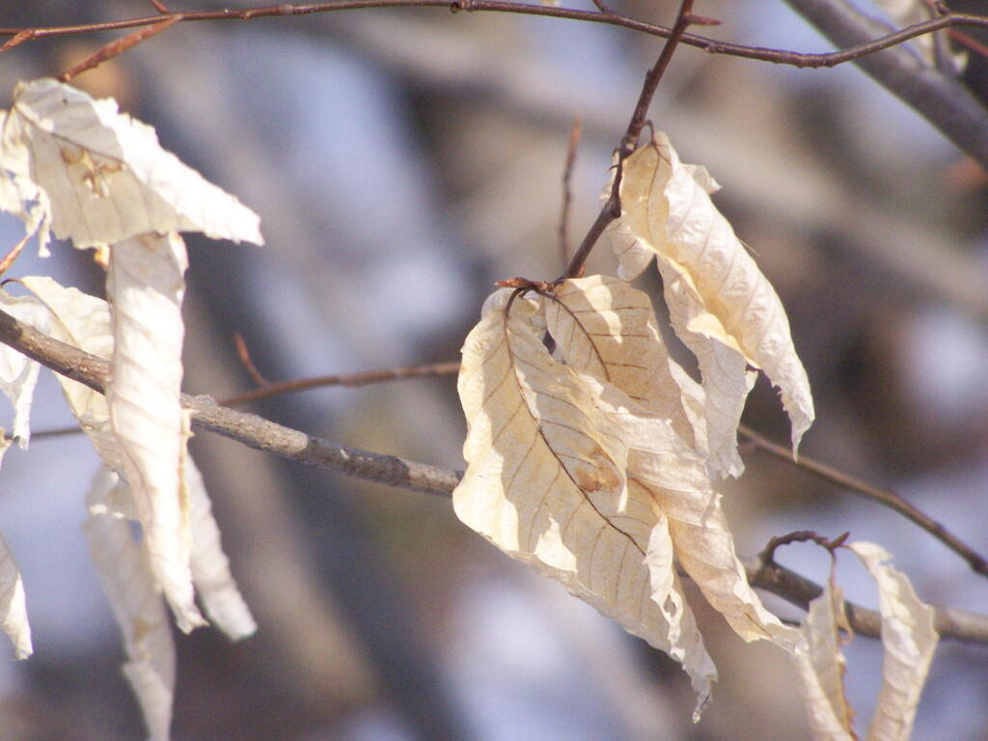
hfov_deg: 5.2
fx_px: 10846
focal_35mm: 380
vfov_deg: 3.9
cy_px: 370
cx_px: 494
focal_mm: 63
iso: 400
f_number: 3.7
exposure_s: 1/1000
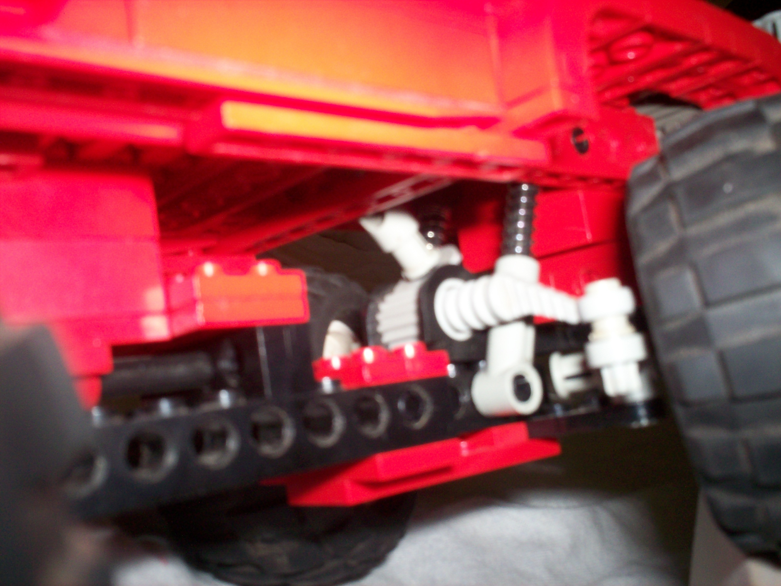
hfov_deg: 51.4
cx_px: 390
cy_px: 293
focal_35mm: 36
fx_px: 812
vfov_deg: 39.7
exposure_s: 1/60
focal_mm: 6
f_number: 4.5
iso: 140
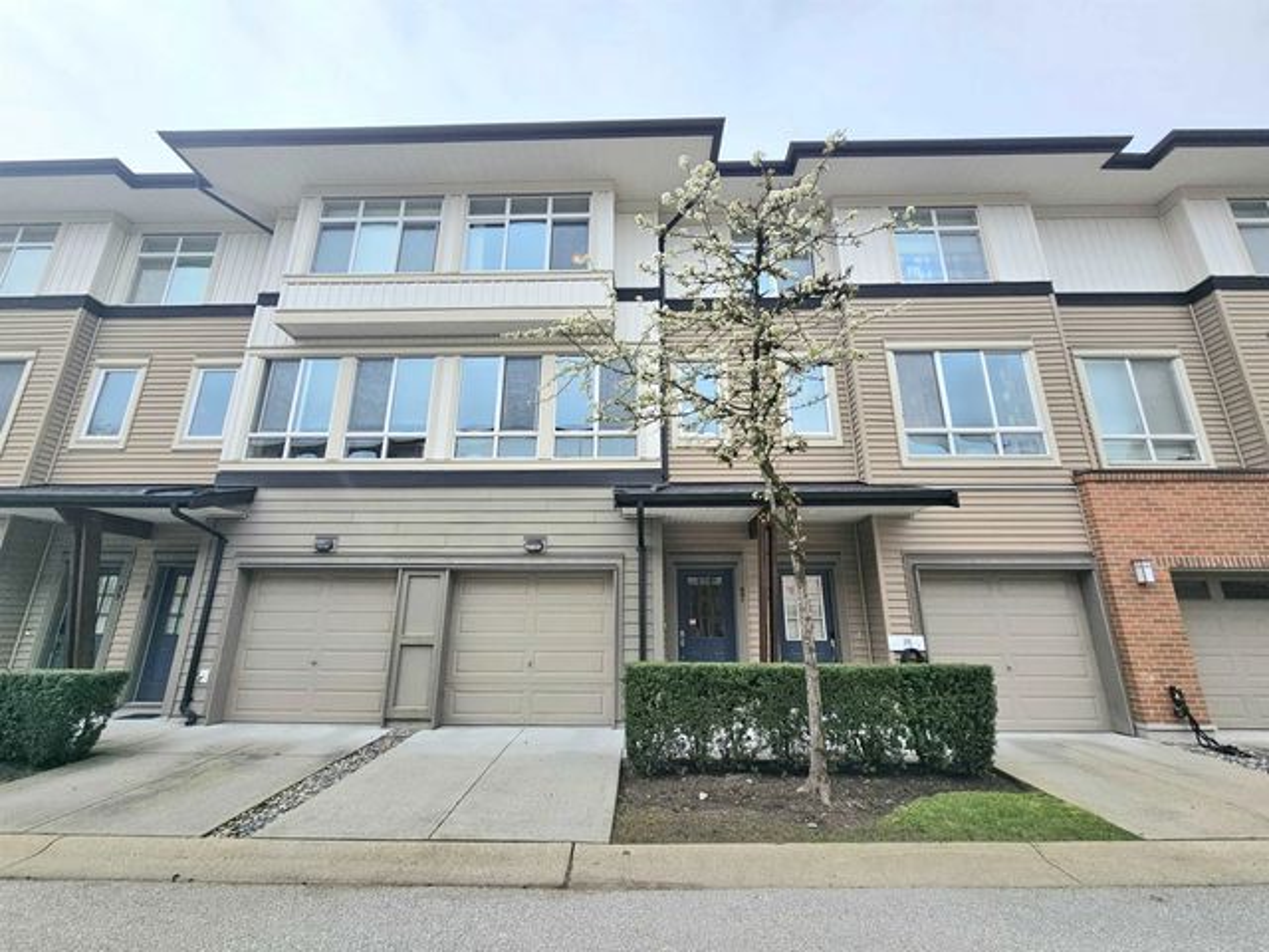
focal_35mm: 13
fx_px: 477
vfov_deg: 89.9
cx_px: 634
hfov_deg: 106.2
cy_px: 476
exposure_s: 1/2000
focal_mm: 2.2
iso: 50
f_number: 2.2
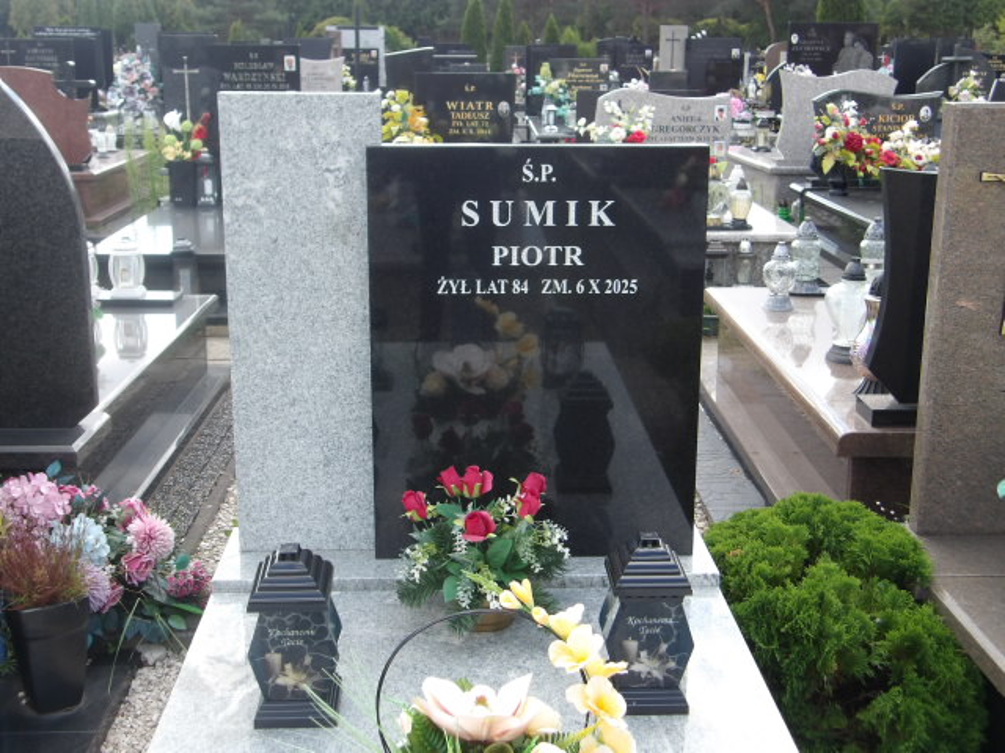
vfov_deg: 34.3
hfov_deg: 44.8
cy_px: 376
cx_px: 502
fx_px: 1219
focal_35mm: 42
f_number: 3.7
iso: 100
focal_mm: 7.6
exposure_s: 1/168
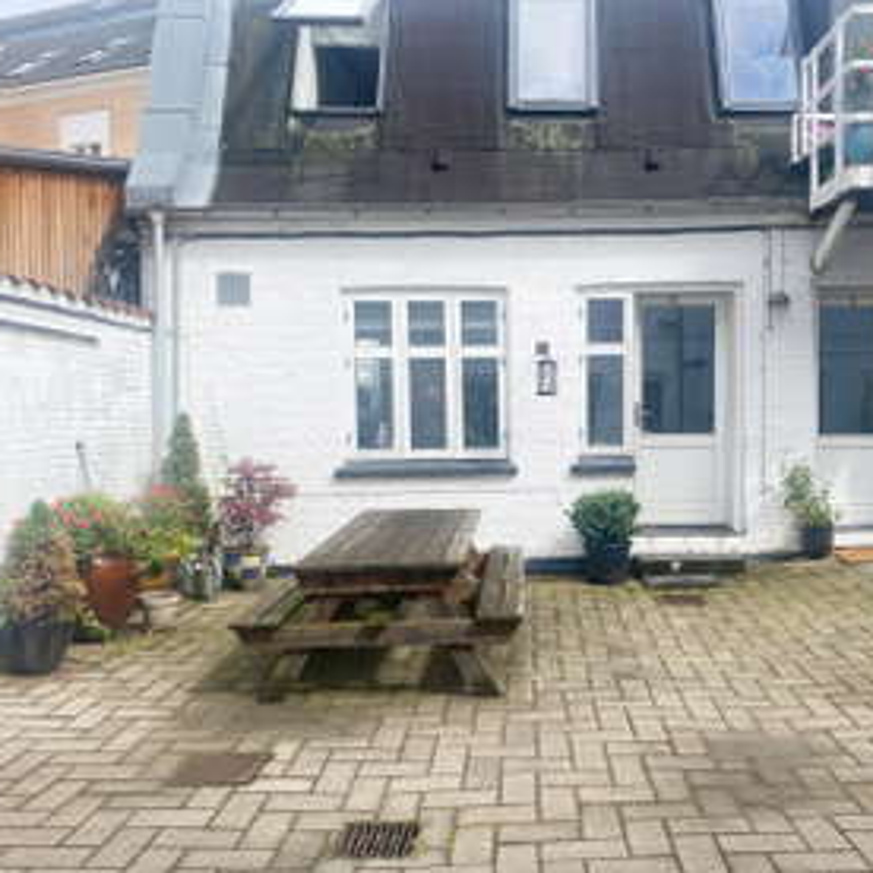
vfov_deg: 52.5
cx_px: 538
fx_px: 885
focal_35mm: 31
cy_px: 440
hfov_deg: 52.1
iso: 32
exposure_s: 1/1272
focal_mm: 4.25
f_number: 1.8
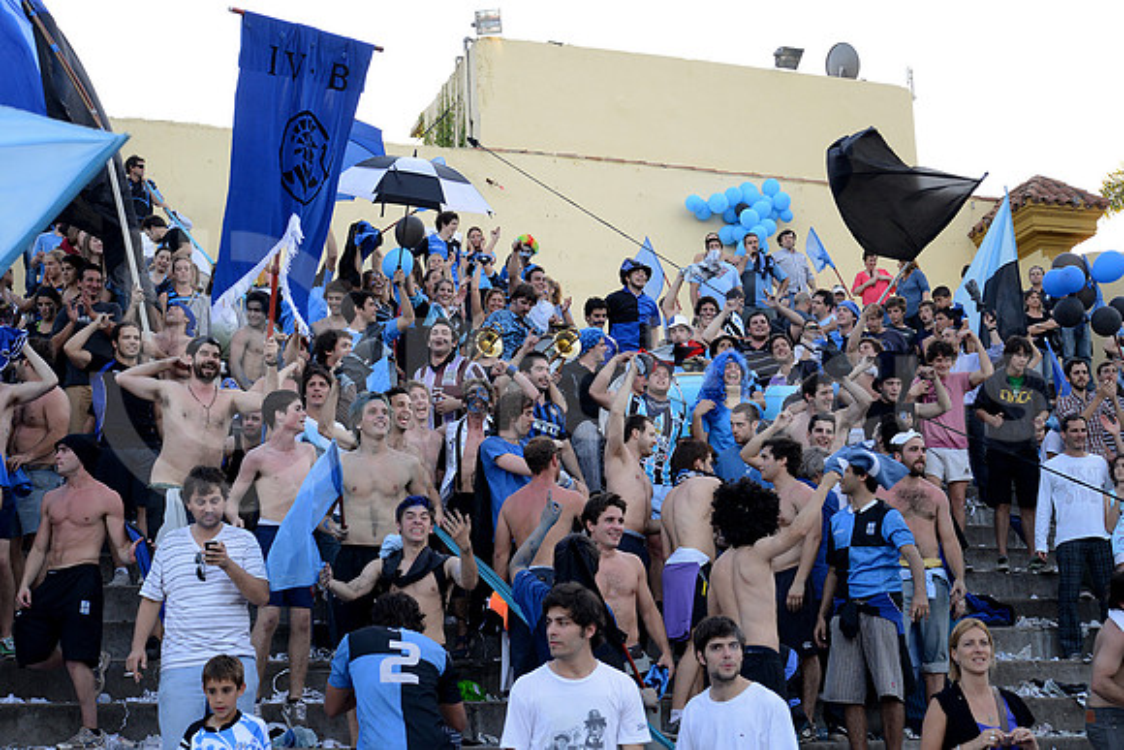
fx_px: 1718
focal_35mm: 55
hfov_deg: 36.2
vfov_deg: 24.6
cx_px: 562
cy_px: 375
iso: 800
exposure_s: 1/500
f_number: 4.2
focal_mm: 55
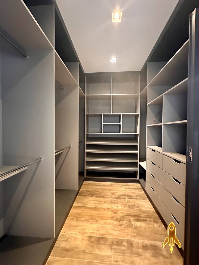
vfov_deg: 102.1
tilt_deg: -1.5
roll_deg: -1.7
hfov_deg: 85.7
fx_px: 107
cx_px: 100
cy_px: 132
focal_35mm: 14
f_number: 2.2
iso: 1250
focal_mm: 2.22
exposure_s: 1/40
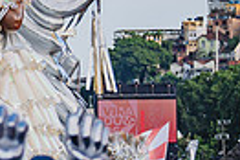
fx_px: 3602
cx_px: -275
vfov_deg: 2.5
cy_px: -61
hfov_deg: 3.8
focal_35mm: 541
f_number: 5.6
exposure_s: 1/1600
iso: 400
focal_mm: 122
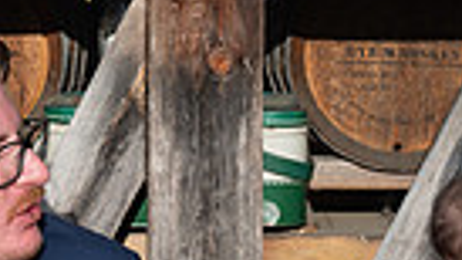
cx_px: 405
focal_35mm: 266
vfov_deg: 4.6
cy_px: 204
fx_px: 3258
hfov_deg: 8.1
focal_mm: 60
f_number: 9
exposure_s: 1/200
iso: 100
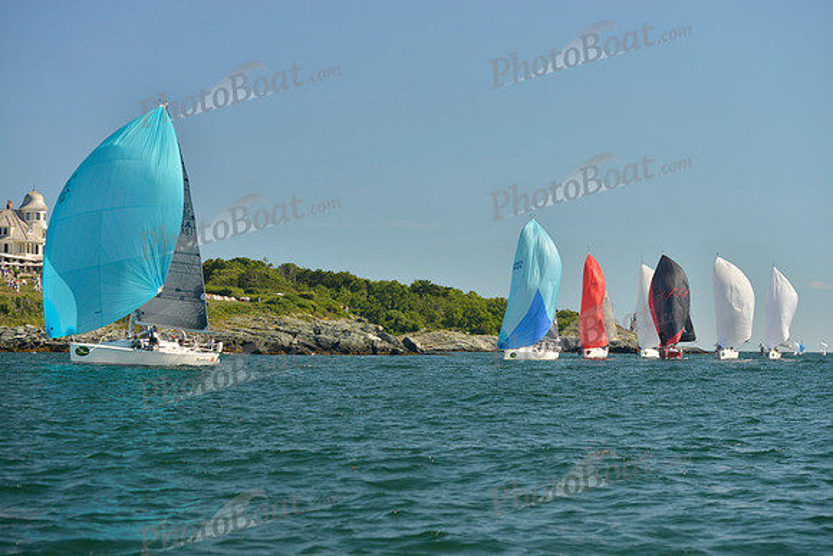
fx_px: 1620
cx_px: 416
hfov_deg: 28.8
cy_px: 278
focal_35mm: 70
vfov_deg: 19.5
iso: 400
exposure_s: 1/1250
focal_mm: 70
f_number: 5
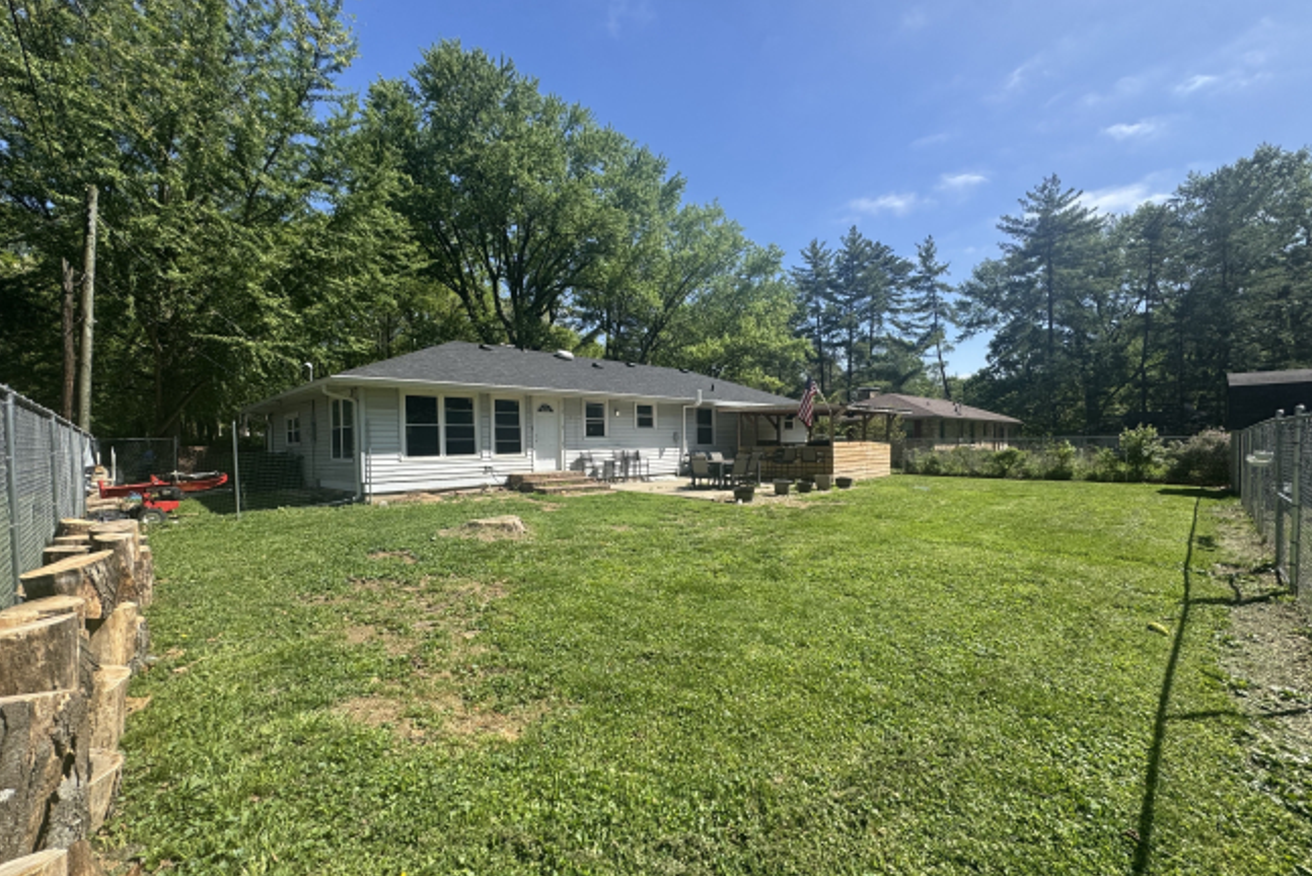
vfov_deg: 77.3
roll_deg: +1.4
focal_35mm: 15
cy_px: 462
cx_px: 664
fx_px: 547
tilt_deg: -2.7
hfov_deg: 100.4
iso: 50
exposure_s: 1/1236
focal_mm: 2.22
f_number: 2.2
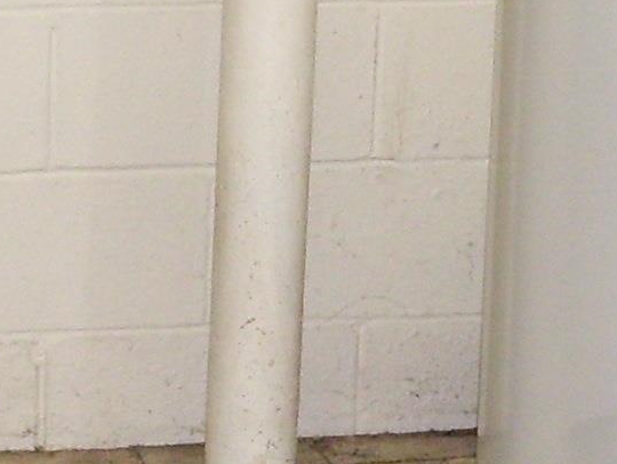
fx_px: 3390
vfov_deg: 7.8
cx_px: 129
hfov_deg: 10.4
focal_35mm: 190
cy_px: 398
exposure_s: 1/60
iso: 200
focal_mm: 6
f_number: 2.7
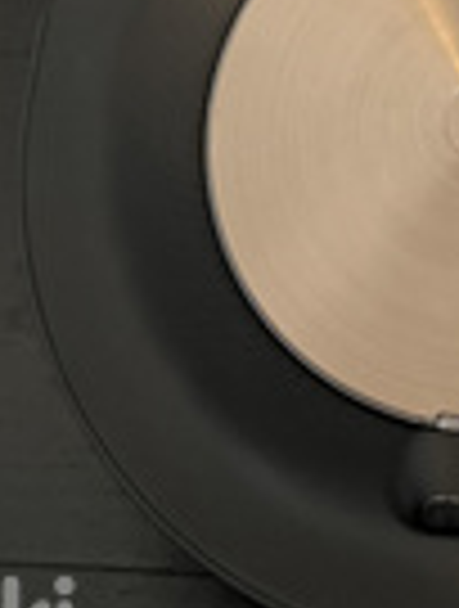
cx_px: 470
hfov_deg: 15.2
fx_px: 1689
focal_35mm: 96
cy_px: -351
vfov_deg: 17.8
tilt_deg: -50.1
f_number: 1.5
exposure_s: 1/40
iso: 640
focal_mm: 5.7
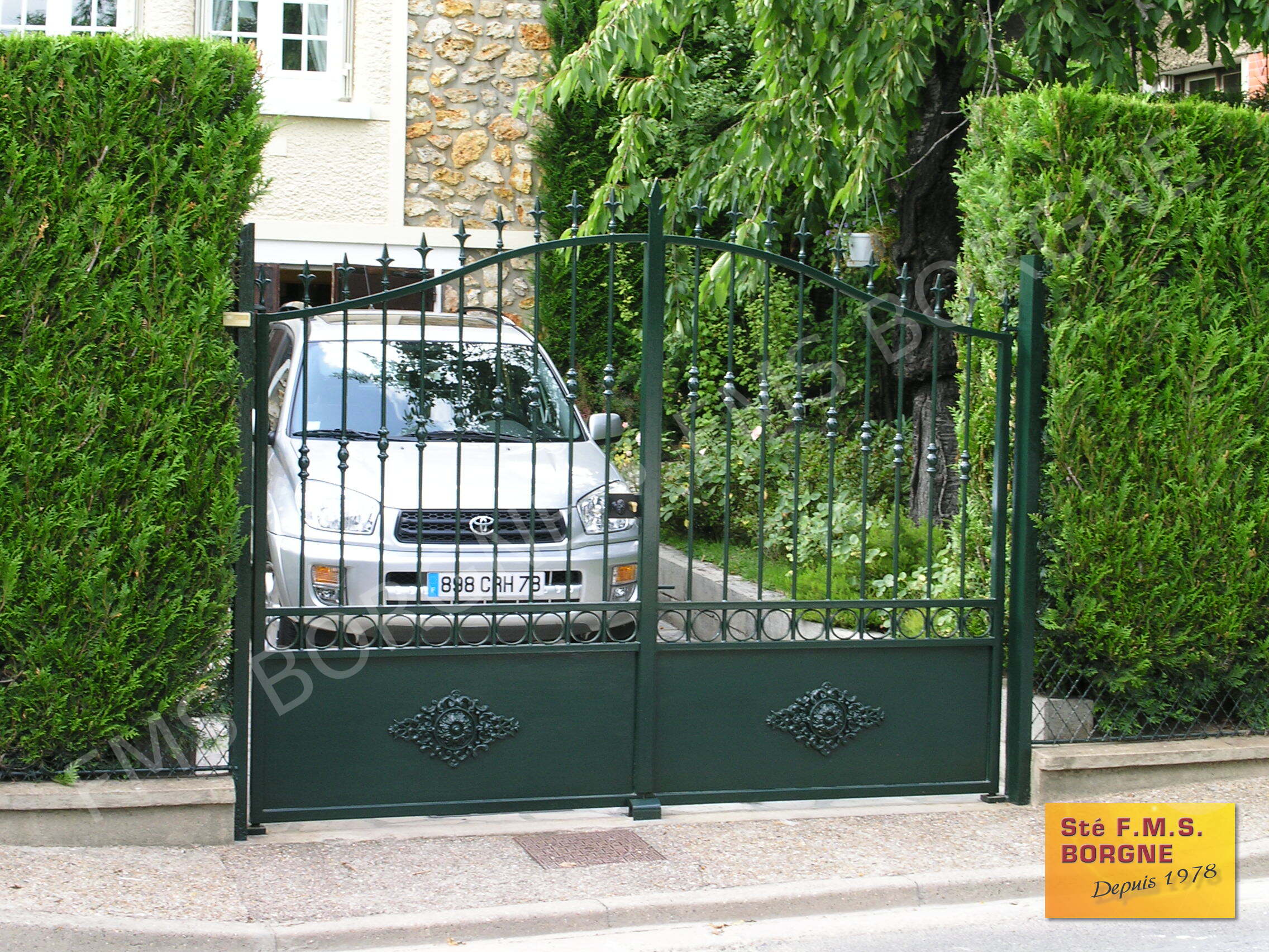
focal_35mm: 67
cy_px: 476
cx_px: 634
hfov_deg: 29.0
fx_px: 2456
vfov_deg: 21.9
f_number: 4.5
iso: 100
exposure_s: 1/45
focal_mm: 13.8
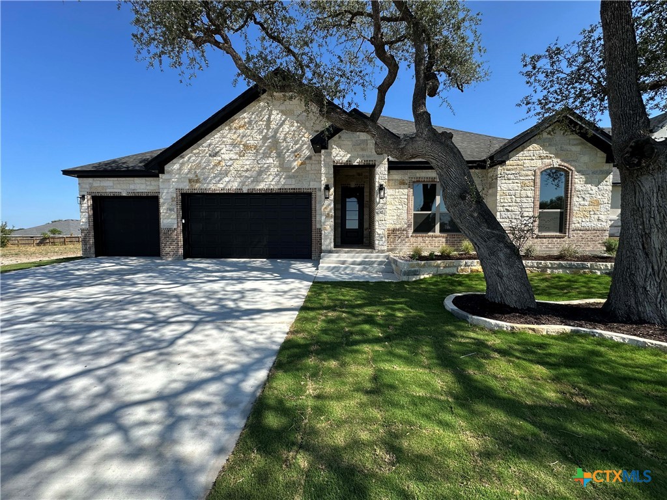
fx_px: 270
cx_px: 334
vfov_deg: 85.7
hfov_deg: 102.1
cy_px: 250
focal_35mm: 14
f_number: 2.2
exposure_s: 1/1531
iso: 50
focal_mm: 2.22
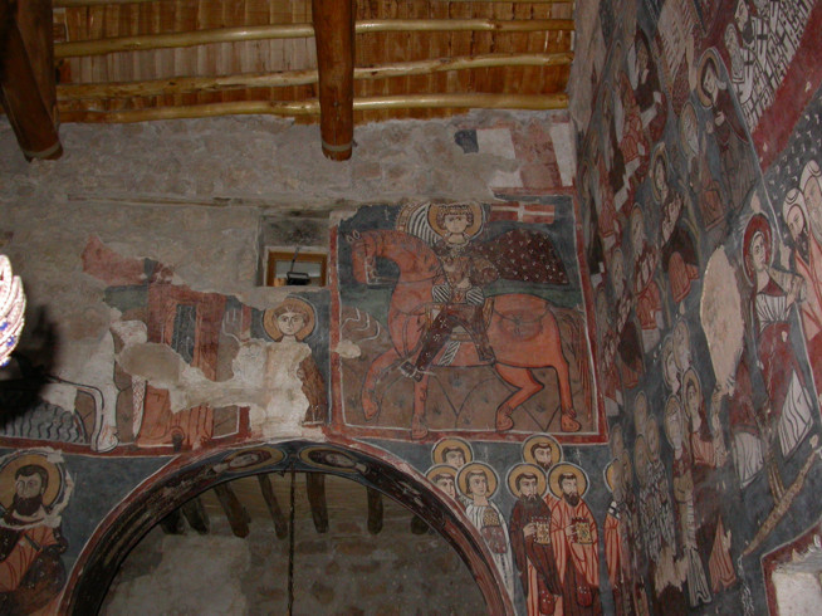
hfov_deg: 49.0
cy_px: 308
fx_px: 902
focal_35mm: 38
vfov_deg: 37.7
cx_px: 411
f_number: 2.6
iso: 200
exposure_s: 1/60
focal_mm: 7.85
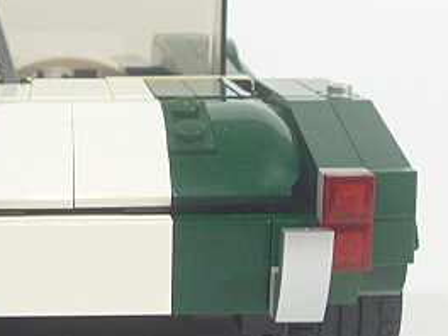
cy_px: 212
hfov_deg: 22.6
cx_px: 61
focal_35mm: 85
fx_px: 1100
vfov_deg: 17.3
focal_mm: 6.3
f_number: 3.5
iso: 400
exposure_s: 1/30
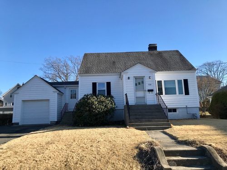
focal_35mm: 28
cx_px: 114
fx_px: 184
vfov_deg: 49.7
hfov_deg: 63.4
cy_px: 85
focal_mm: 3.99
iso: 20
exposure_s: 1/1168
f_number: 1.8
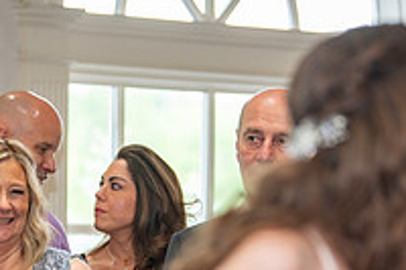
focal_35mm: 324
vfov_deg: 4.2
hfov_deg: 6.4
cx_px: 110
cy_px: 331
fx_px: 3651
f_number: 3.5
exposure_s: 1/100
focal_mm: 112
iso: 1000
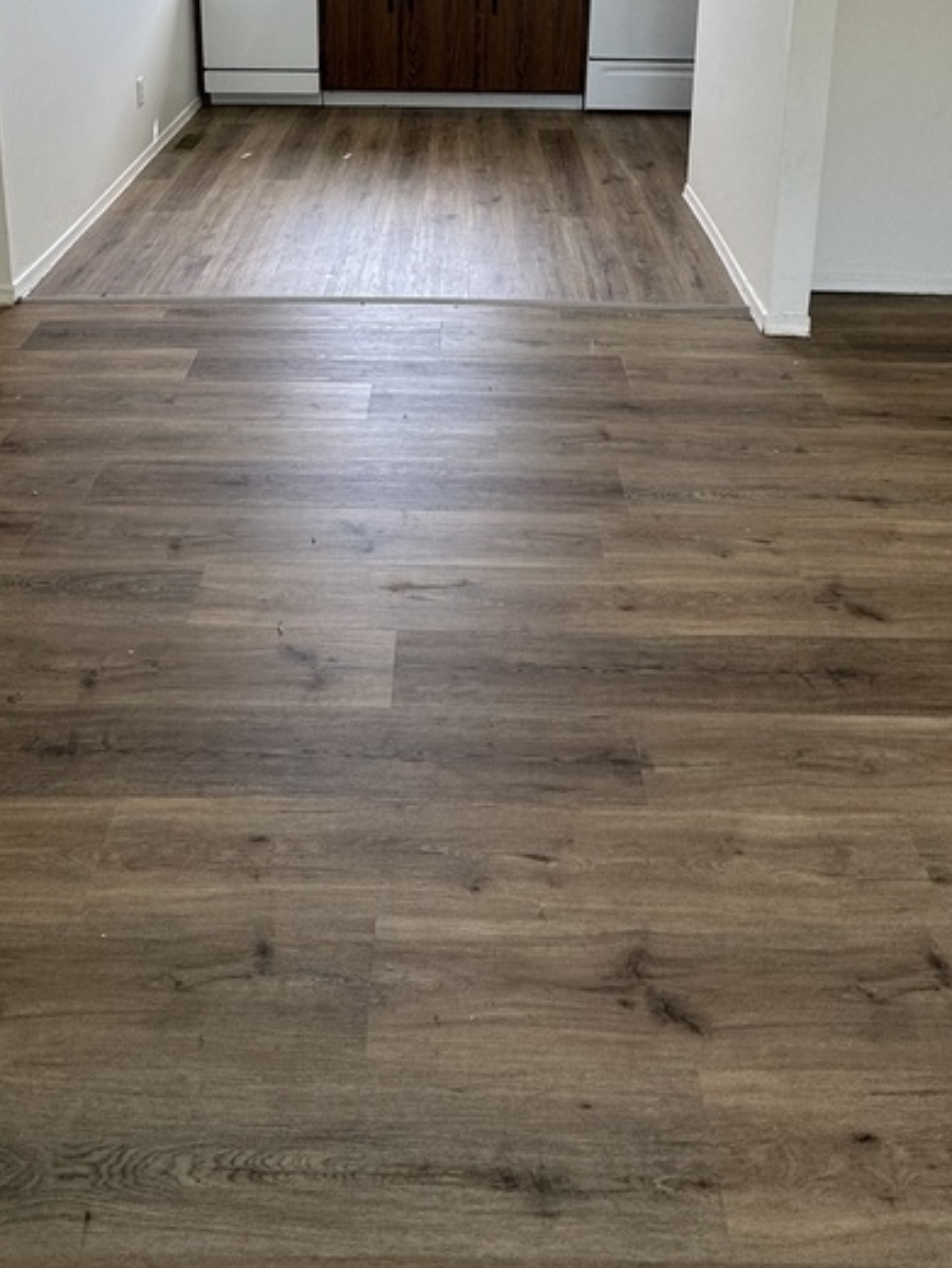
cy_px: 68
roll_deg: -1.3
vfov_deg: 52.1
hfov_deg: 48.2
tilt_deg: -12.0
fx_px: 1063
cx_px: 455
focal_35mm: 29
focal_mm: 2.22
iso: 100
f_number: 2.2
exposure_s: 1/120
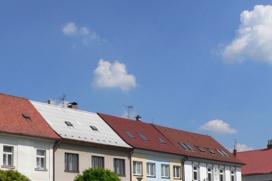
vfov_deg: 22.5
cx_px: 82
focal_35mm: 59
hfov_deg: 33.5
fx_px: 445
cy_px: 159
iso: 80
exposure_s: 1/500
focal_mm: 6
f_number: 5.6
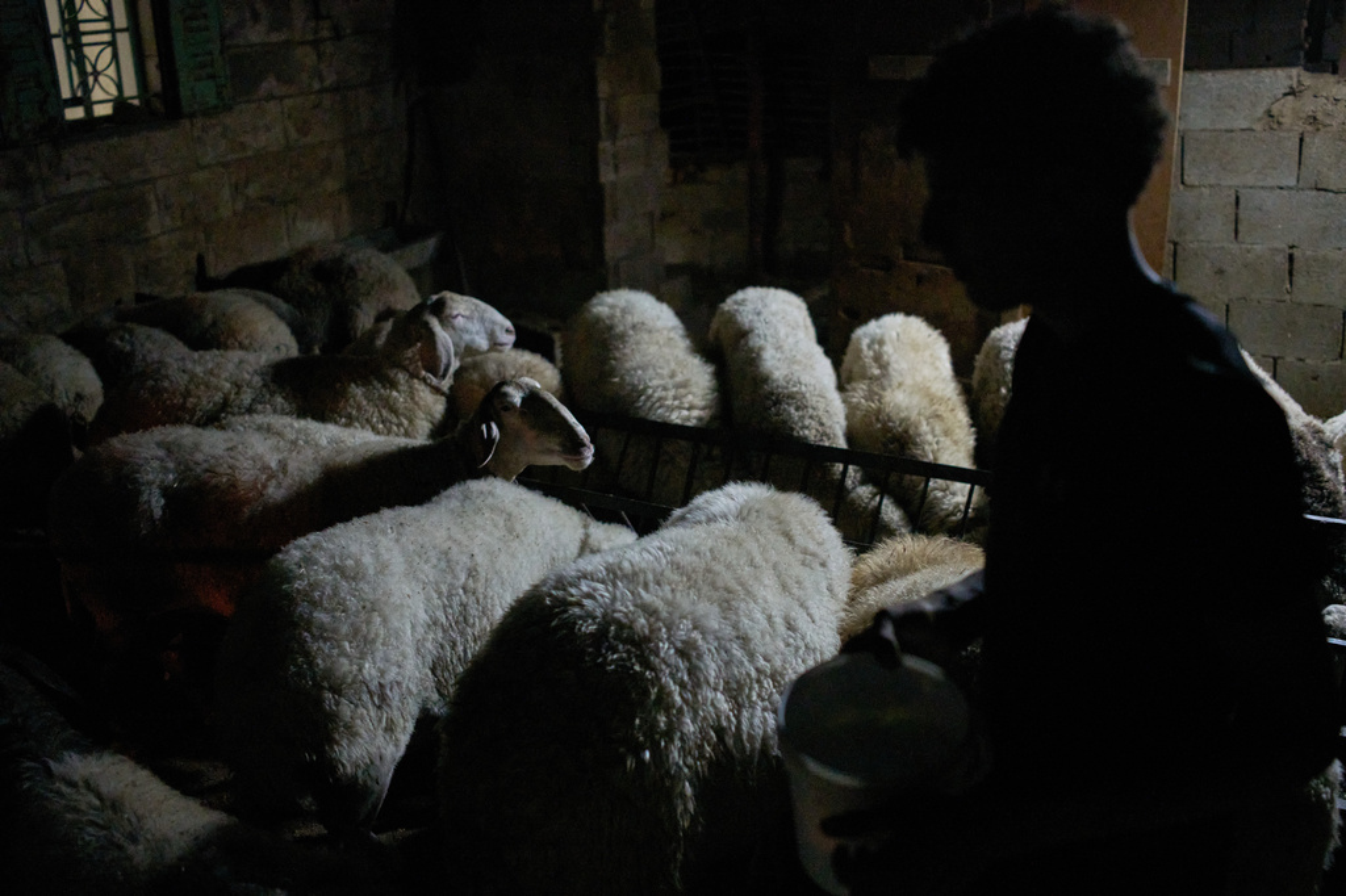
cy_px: 448
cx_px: 673
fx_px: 1308
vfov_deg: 37.8
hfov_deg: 54.4
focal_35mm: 35
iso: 8000
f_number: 2
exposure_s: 1/320
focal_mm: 35
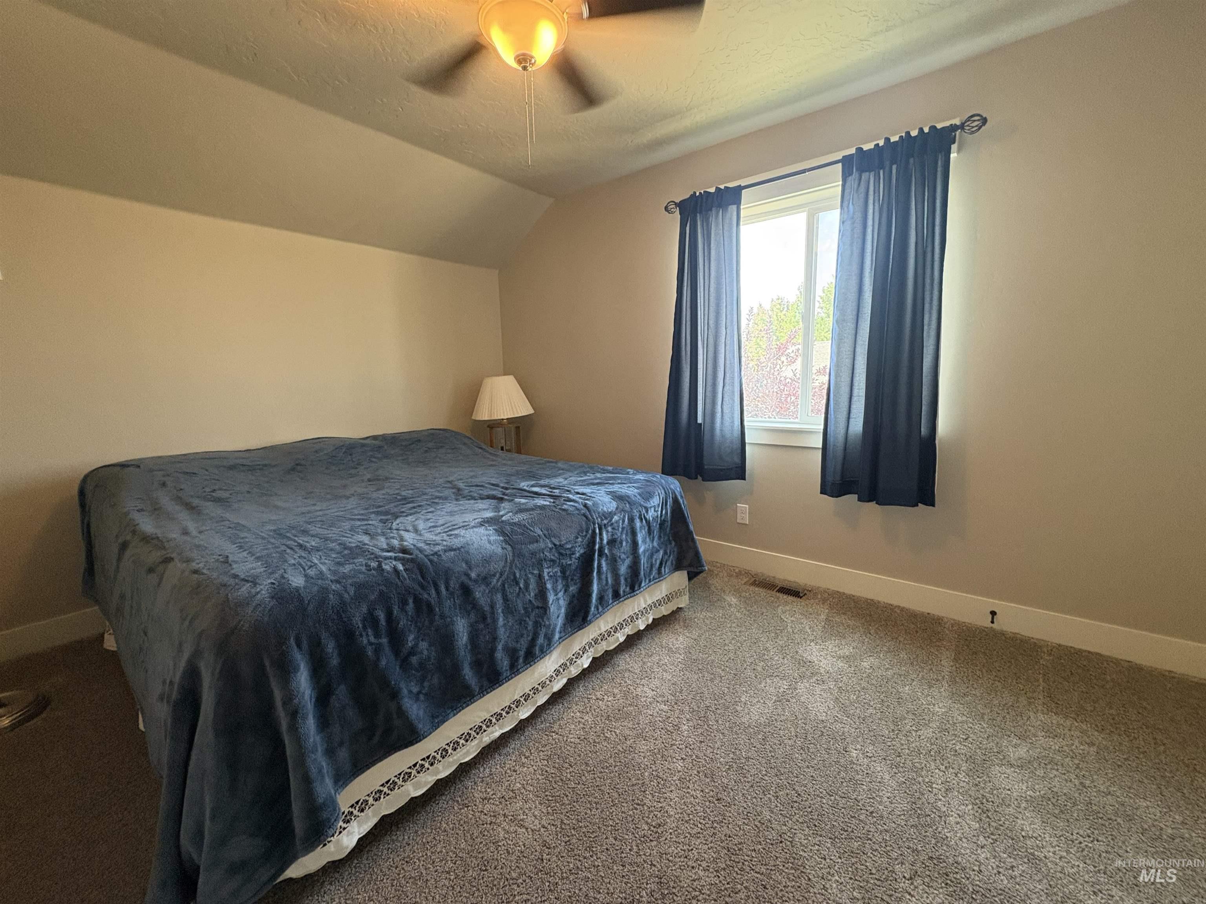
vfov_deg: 85.7
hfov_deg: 102.1
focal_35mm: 14
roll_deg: +2.1
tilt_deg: -8.3
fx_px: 488
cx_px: 603
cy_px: 452
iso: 320
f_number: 2.2
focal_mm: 2.22
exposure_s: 1/60
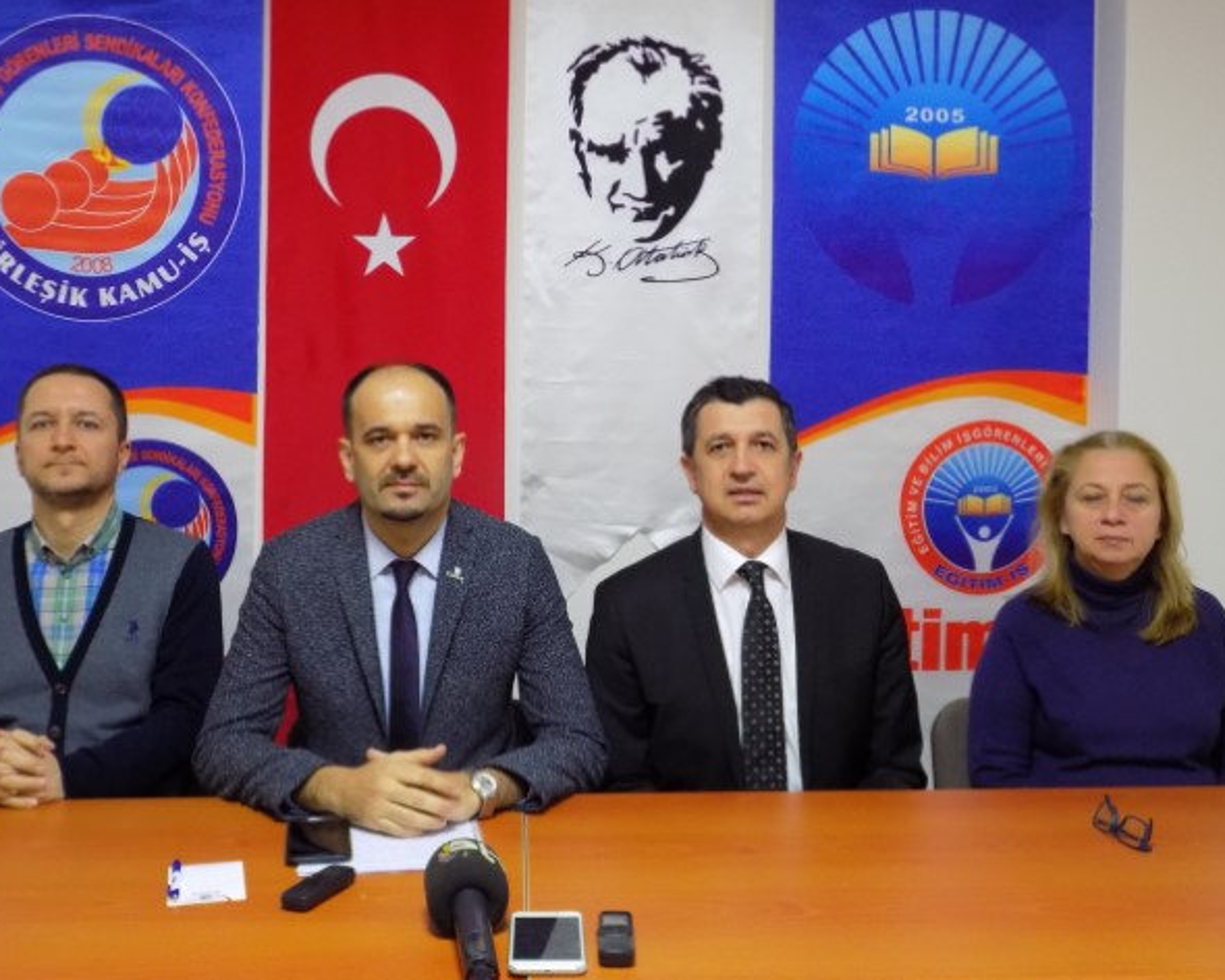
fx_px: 1305
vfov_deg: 41.2
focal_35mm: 36
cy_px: 496
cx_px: 571
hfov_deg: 50.2
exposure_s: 1/15
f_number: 3.4
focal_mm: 6.1
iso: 400
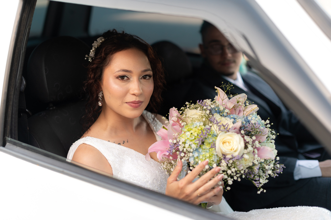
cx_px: 166
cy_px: 110
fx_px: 459
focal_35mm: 50
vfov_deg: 27.0
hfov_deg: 39.6
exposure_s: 1/640
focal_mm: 50
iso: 250
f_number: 1.8
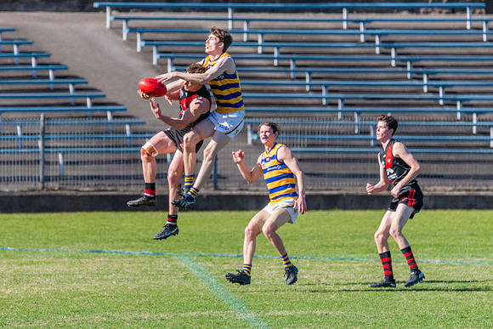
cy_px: 194
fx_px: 11128
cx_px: 216
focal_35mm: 812
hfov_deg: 2.5
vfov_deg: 1.7
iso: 800
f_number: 6.3
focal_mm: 600
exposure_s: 1/1600
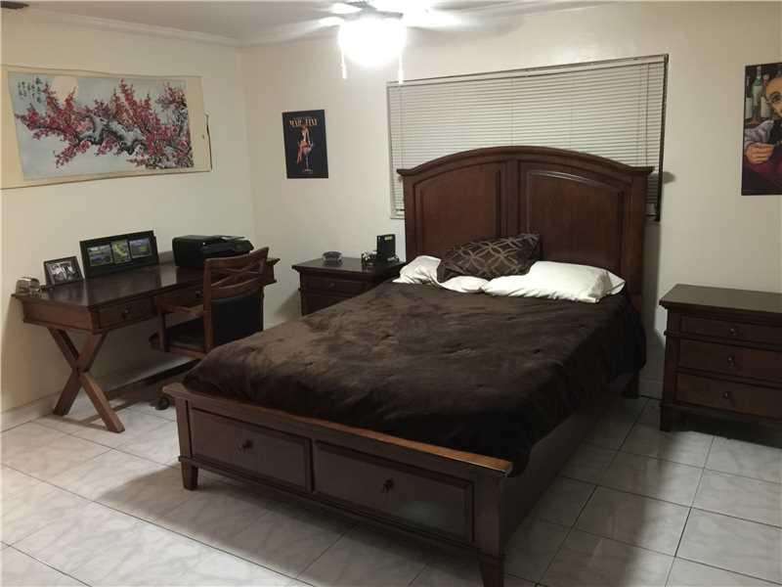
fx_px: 655
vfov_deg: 48.2
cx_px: 391
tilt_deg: -13.7
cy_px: 294
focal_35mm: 29
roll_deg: +0.6
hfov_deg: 61.7
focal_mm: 4.15
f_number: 2.2
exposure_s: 1/4
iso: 125
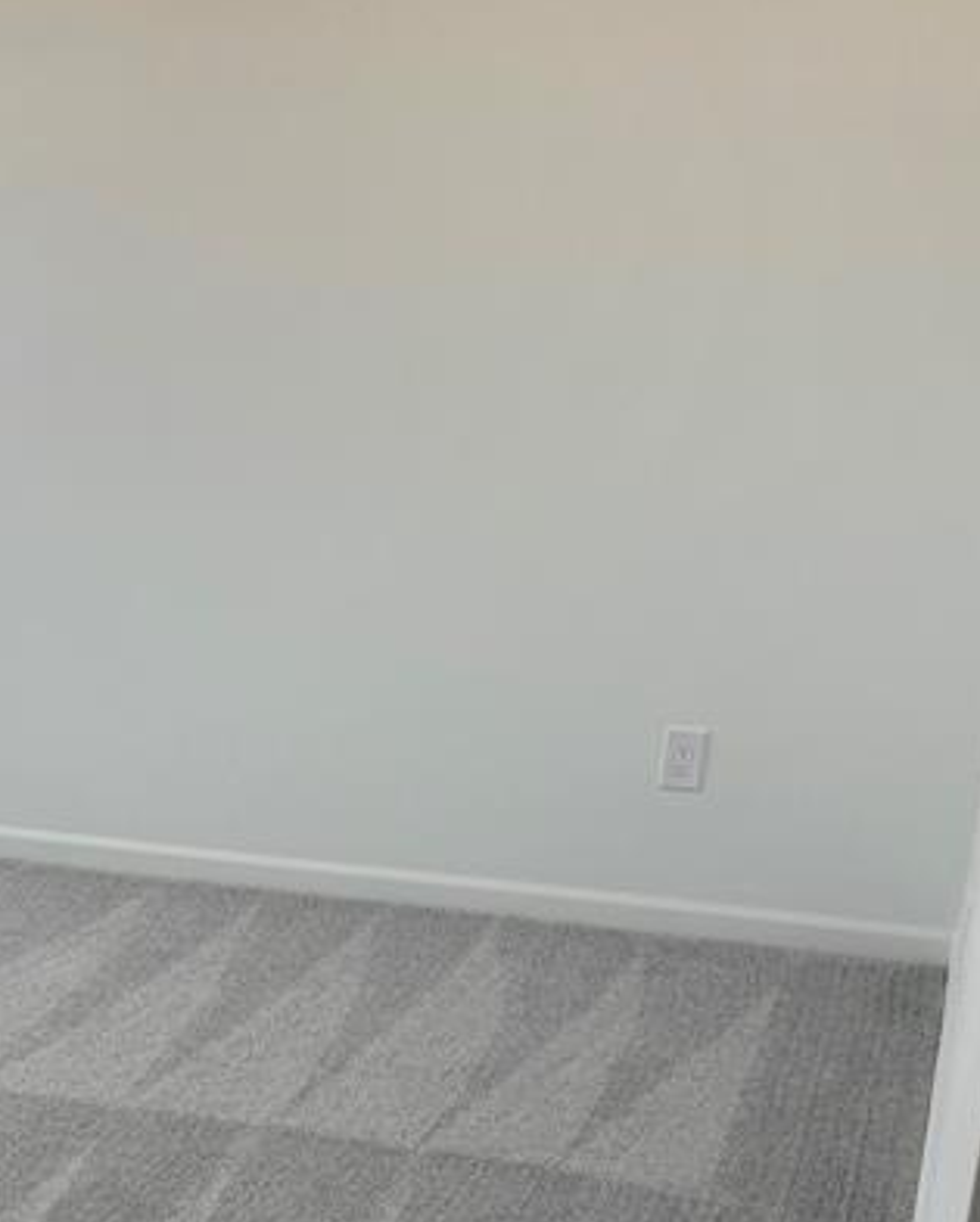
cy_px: 1132
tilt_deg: -23.2
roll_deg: +1.4
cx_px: -53
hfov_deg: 23.7
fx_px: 2209
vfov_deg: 29.5
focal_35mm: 61
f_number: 1.78
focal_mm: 6.76
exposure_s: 1/268
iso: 64
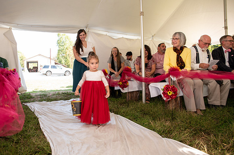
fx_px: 171
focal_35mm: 26
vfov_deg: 48.8
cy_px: 73
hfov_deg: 68.4
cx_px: 105
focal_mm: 24
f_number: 3.5
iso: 320
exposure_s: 1/200
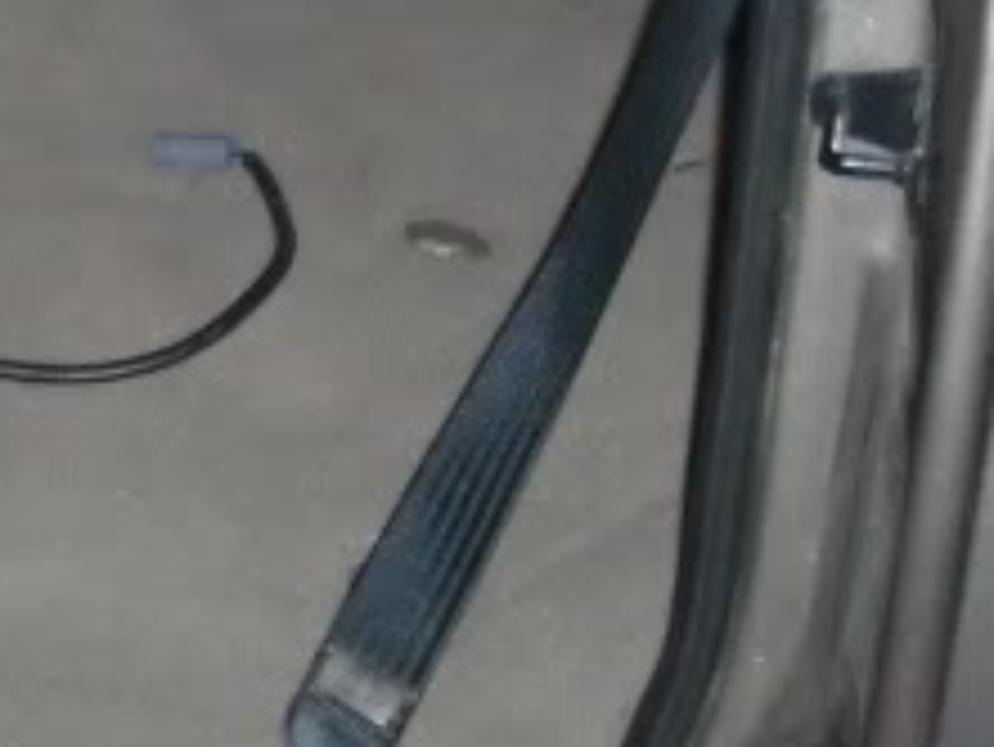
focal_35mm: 167
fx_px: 4798
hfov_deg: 11.4
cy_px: -230
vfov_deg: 8.8
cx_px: -423
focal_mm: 6.3
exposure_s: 1/60
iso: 400
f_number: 2.8
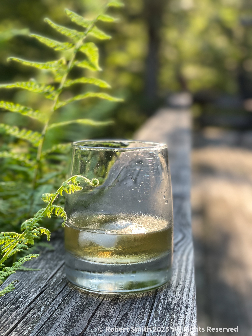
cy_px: 168
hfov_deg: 22.9
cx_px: 126
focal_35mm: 64
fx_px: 621
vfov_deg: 30.3
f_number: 2.2
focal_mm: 7.5
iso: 50
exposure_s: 1/120
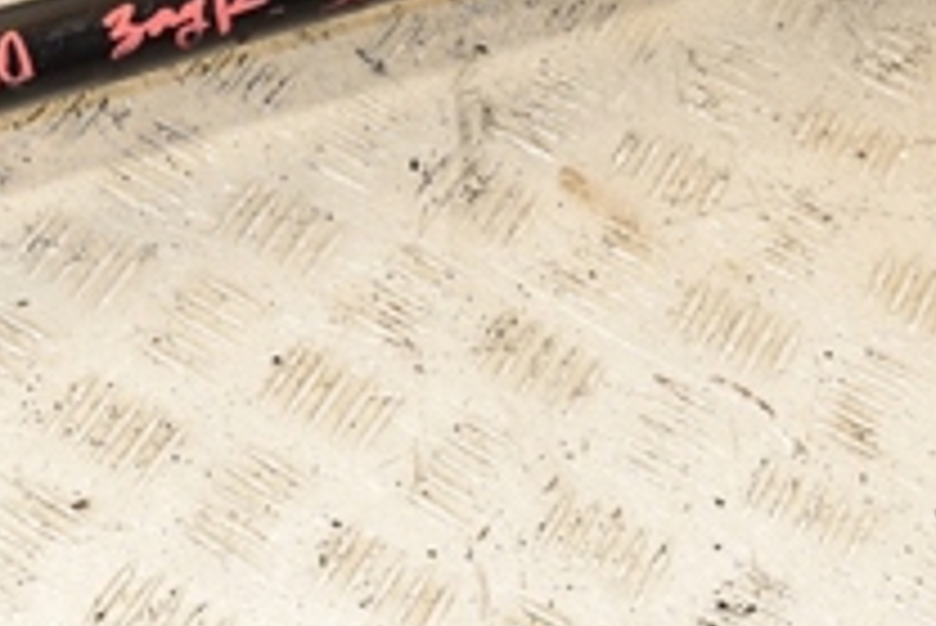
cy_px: 27
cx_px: 207
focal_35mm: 83
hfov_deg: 24.1
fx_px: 2159
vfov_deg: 16.2
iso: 800
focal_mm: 18
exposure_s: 1/200
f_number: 7.1
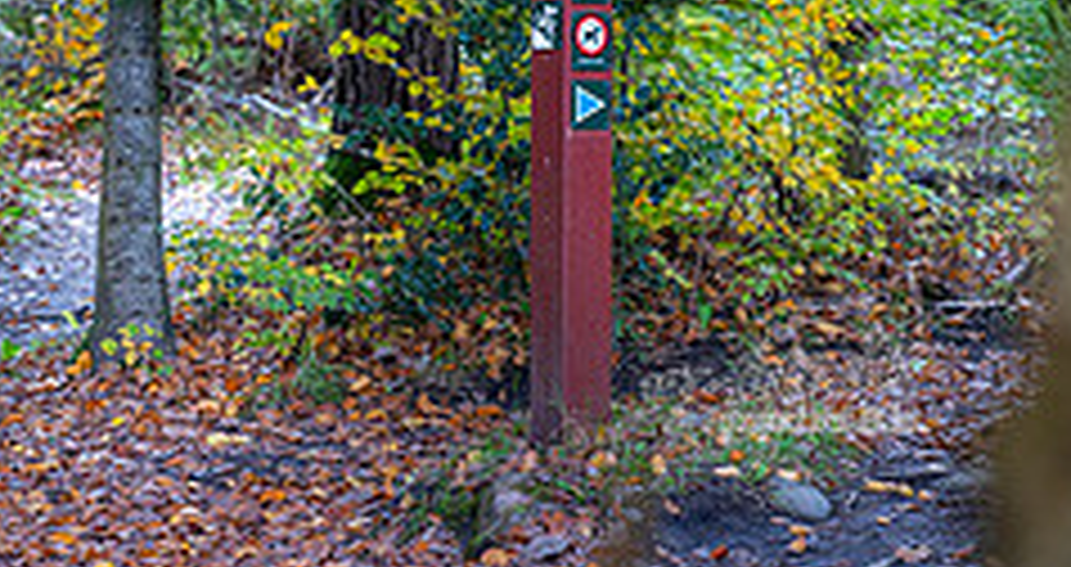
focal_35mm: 167
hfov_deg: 12.8
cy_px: 87
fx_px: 4677
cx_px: -83
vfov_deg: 6.9
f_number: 3.5
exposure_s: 1/200
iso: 640
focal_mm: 64
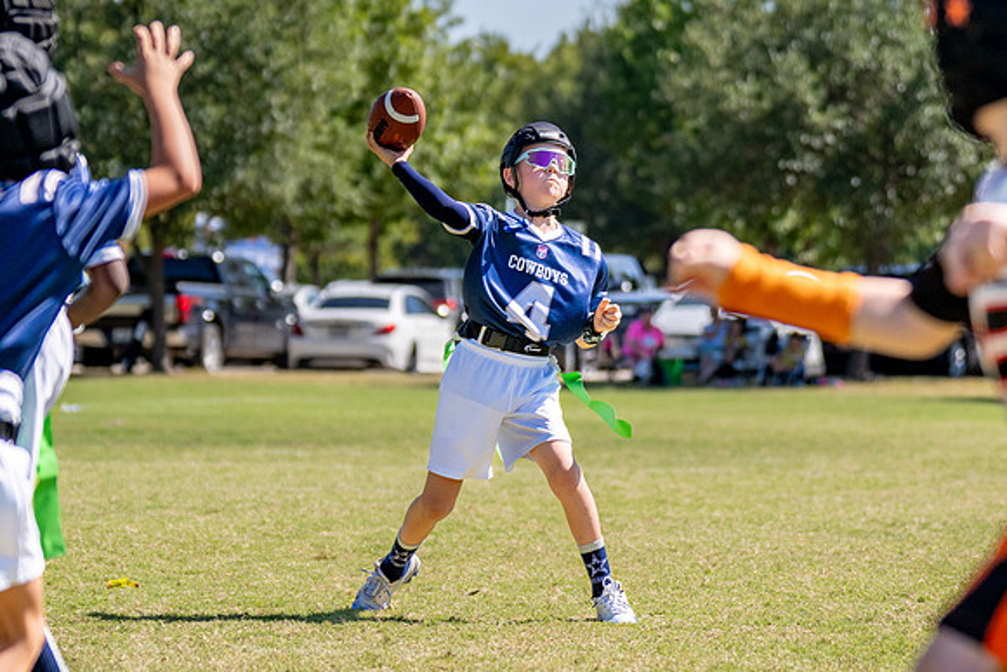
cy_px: 280
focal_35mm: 207
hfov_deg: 9.9
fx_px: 5804
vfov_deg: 6.6
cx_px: 517
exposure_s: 1/3200
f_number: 2.8
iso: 160
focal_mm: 84
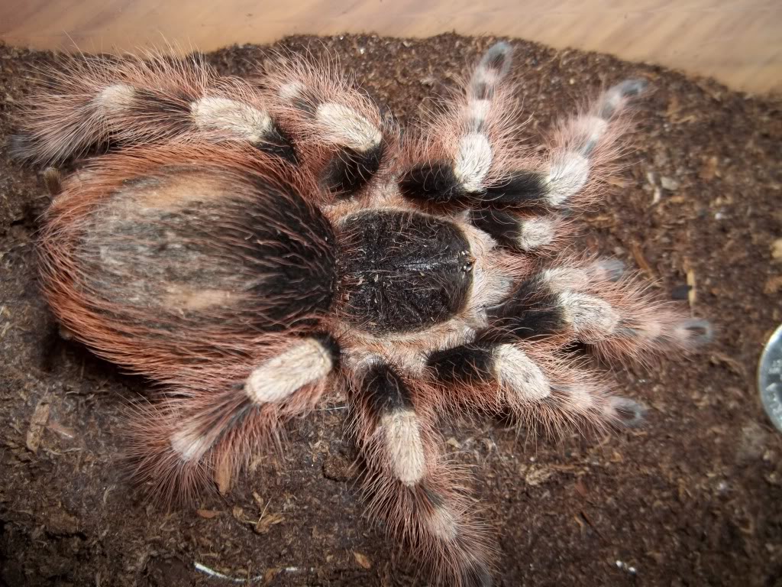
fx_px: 745
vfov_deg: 42.9
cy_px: 294
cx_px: 391
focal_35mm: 33
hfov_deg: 55.4
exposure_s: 1/30
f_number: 3.3
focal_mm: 5.9
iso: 64
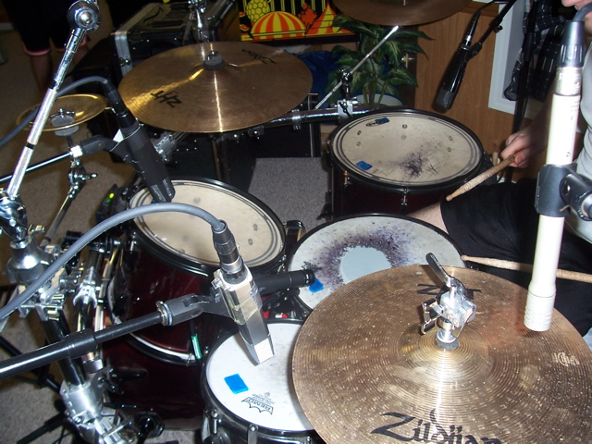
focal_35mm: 34
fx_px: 581
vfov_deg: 41.8
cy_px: 222
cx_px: 296
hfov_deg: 54.0
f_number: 2.7
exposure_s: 1/60
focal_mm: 5.6
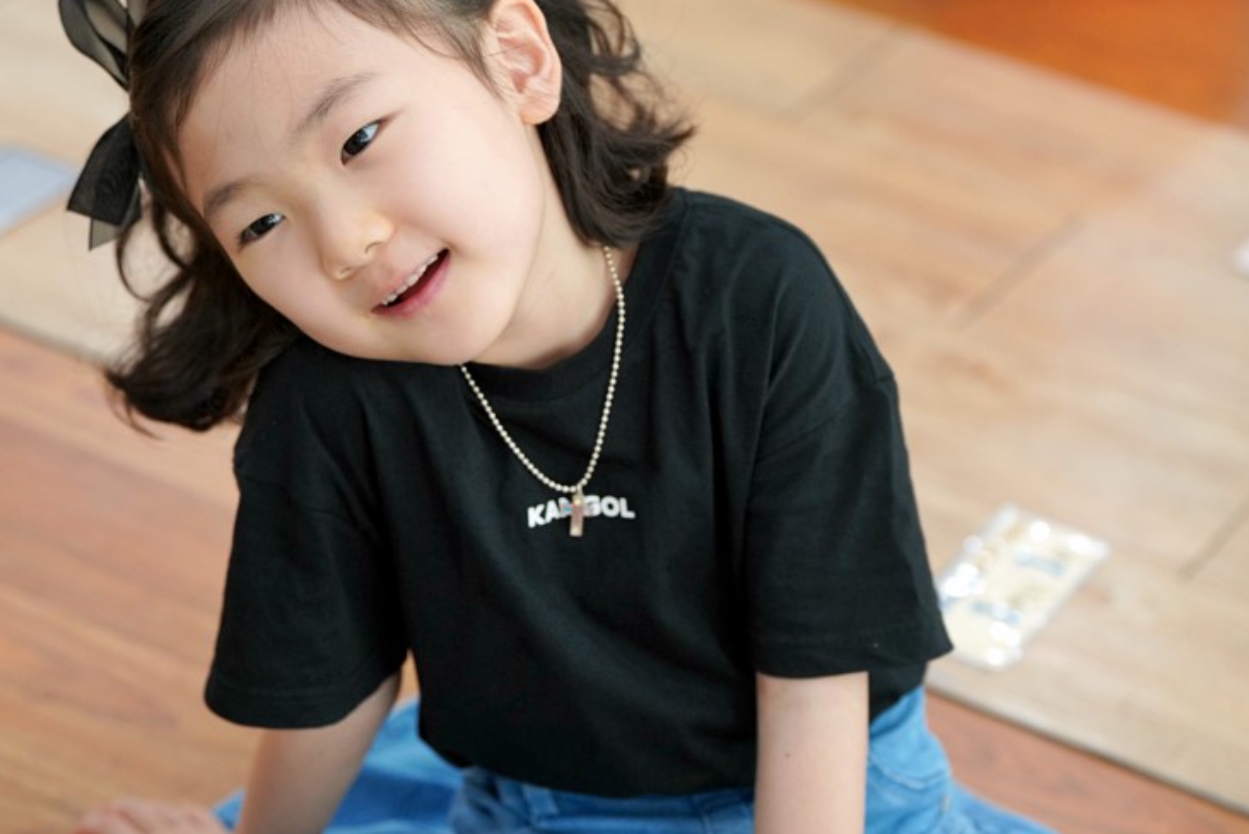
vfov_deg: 12.2
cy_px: 460
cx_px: 632
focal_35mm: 112
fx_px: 3887
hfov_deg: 18.3
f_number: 4
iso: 1600
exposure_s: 1/160
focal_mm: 91
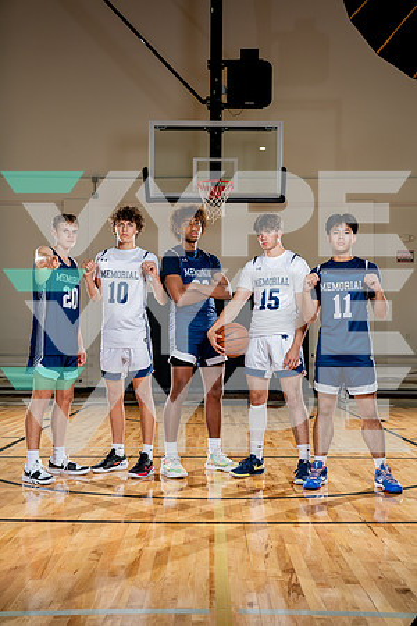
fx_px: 834
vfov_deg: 41.1
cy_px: 313
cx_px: 208
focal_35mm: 48
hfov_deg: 28.1
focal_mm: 48
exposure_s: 1/250
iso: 200
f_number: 5.6
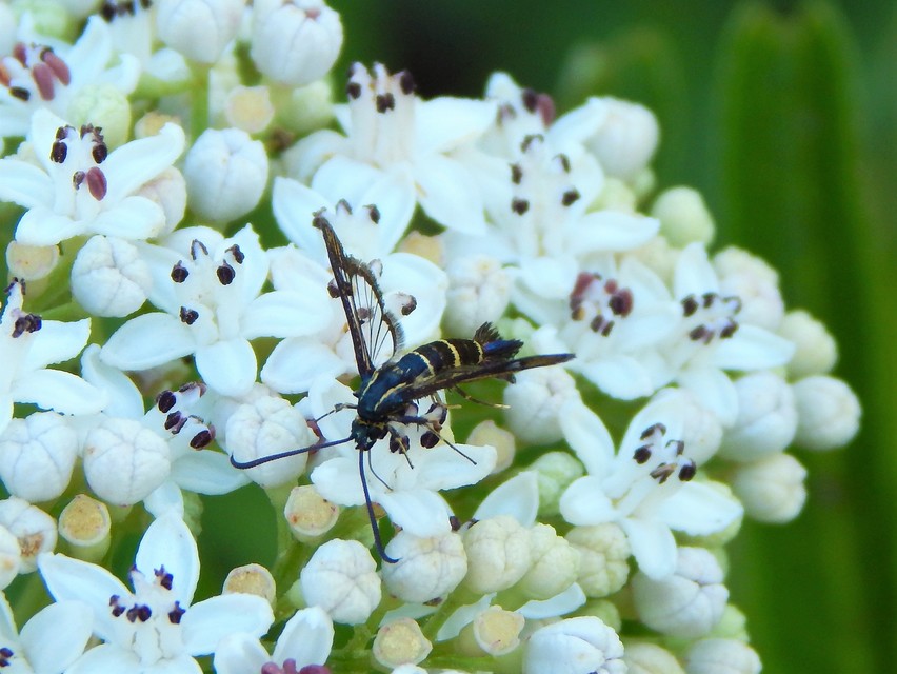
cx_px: 448
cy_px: 337
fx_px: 4719
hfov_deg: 10.9
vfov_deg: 8.2
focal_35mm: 182
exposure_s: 1/100
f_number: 5.3
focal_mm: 32.8
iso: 125
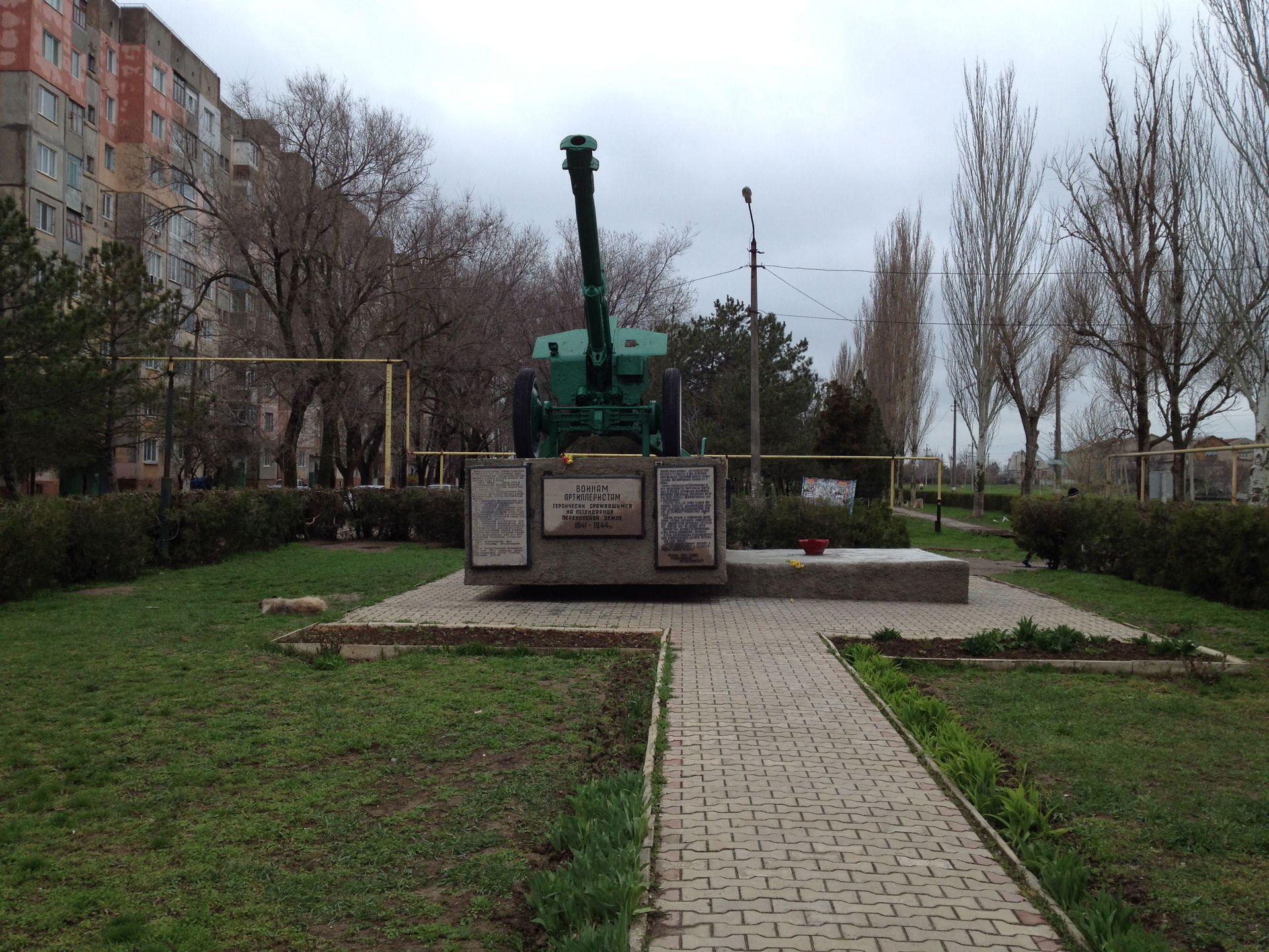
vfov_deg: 40.7
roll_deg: -0.4
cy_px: 476
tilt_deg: +0.6
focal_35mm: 35
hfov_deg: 52.6
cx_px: 634
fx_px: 1283
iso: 50
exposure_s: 1/347
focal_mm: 4.28
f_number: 2.4
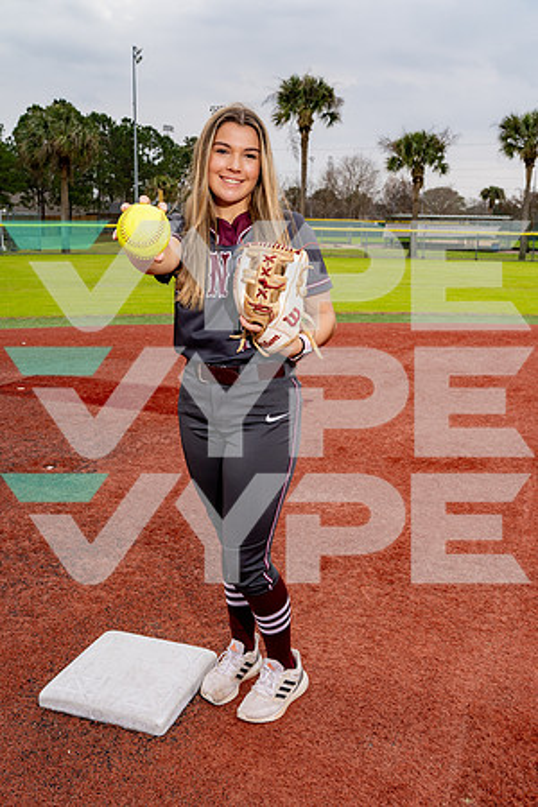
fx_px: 785
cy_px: 404
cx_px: 269
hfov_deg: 37.9
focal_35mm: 35
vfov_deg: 54.4
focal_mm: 35
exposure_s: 1/250
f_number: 8
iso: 100
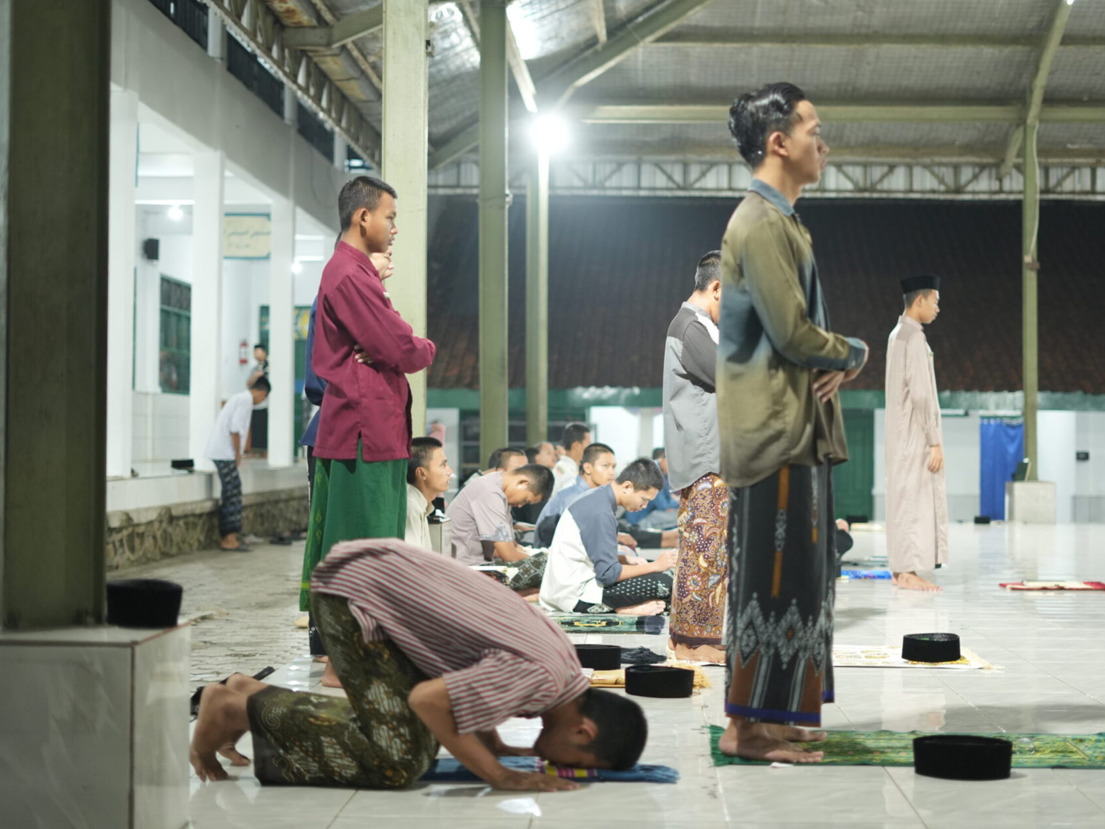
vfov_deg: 26.6
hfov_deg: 34.9
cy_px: 413
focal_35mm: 55
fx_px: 1756
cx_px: 614
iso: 1600
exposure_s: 1/100
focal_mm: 50
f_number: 1.8
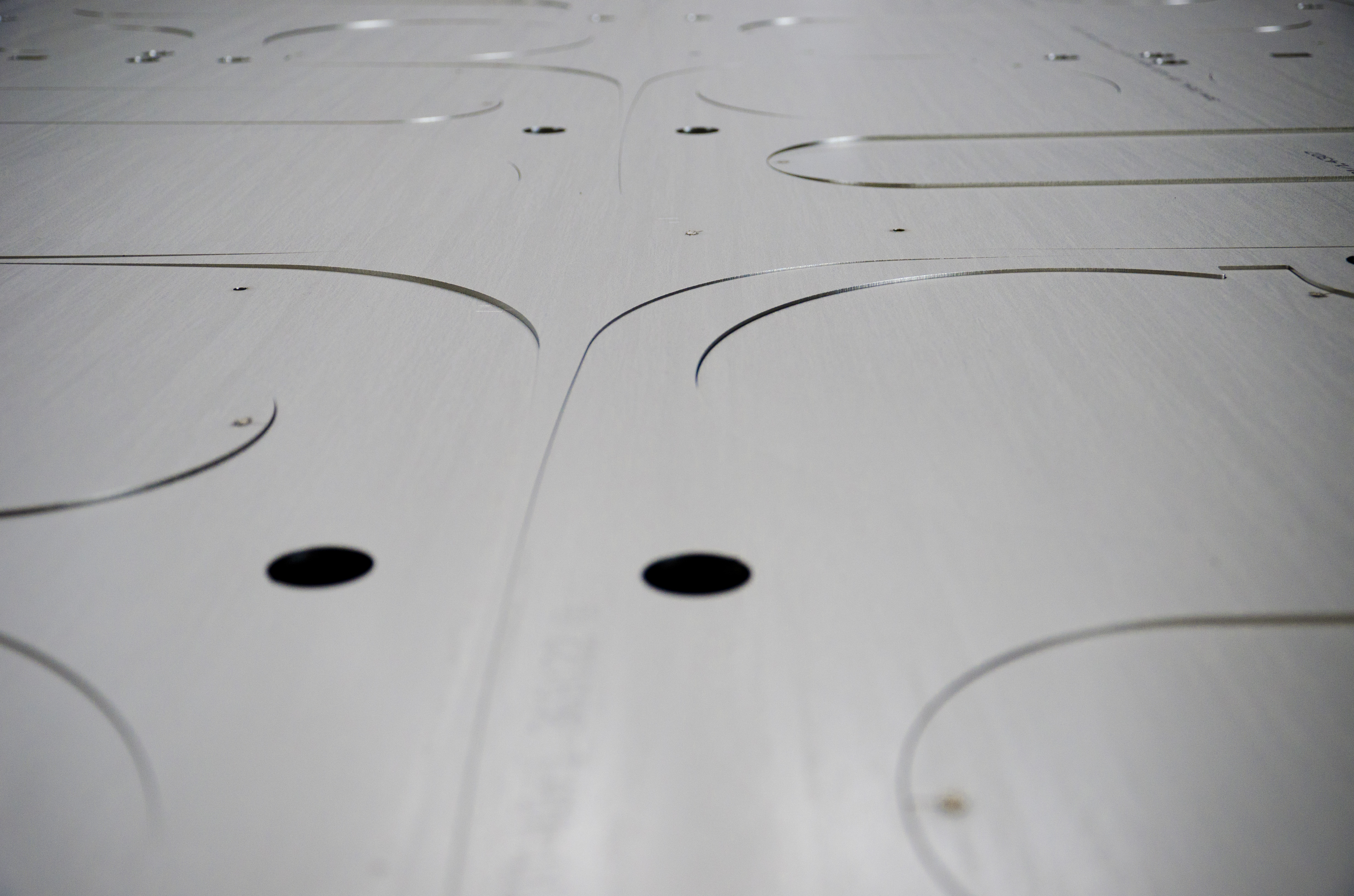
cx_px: 677
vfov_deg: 29.7
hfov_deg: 43.7
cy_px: 448
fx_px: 1689
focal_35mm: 45
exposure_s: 1/320
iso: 400
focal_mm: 30
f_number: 4.2
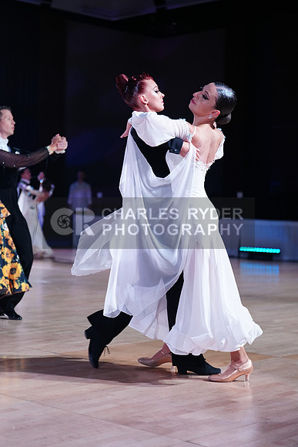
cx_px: 149
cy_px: 224
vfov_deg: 28.8
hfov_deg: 19.5
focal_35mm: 70
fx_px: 869
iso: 2000
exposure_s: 1/400
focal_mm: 70
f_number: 2.8
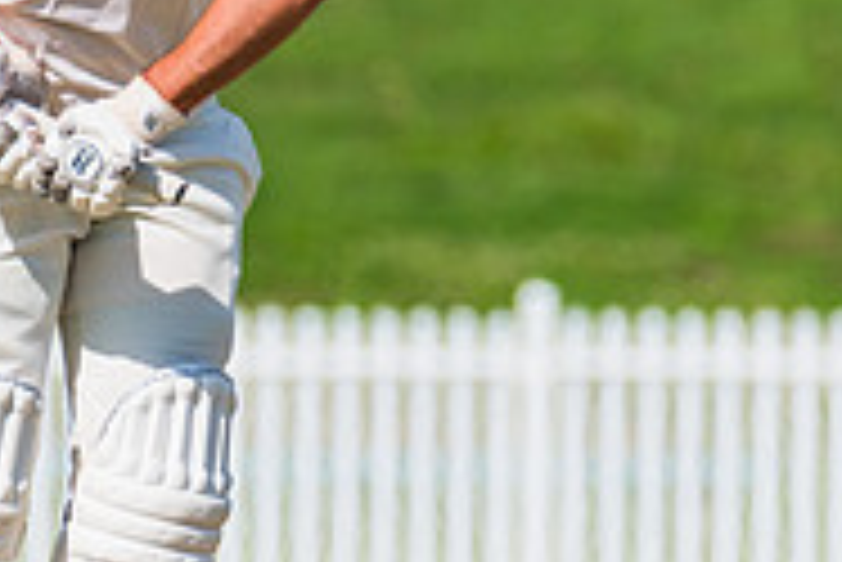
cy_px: 288
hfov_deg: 1.0
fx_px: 46883
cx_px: 423
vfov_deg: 0.7
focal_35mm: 2003
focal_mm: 500
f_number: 6.3
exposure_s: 1/5000
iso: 500
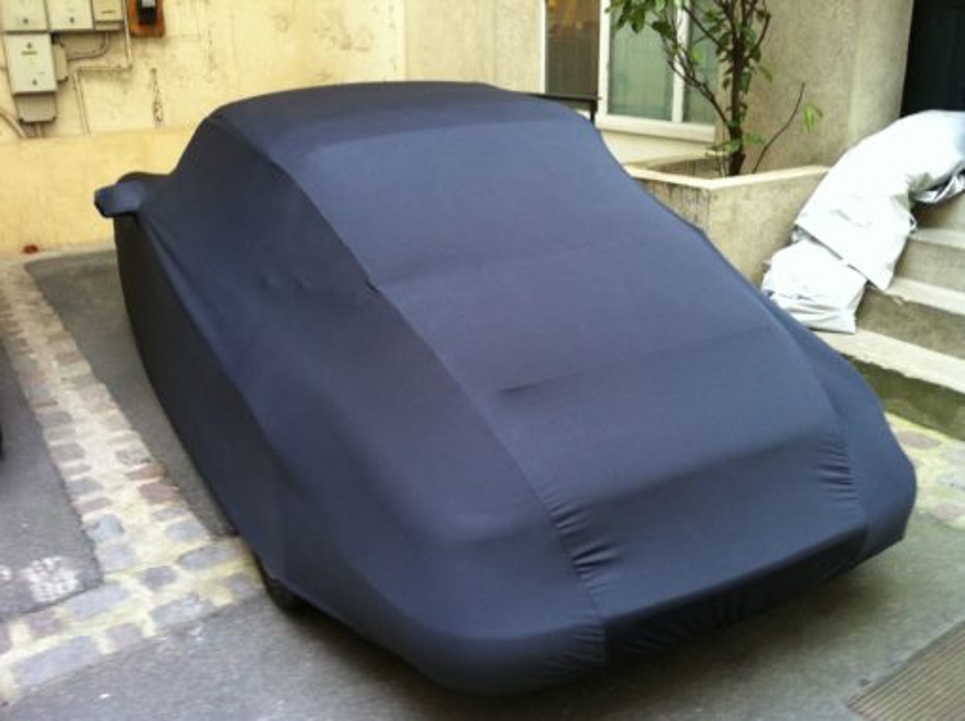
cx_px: 482
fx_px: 974
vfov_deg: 40.6
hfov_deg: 52.7
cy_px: 360
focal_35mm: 35
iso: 160
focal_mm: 3.85
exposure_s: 1/15
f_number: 2.8
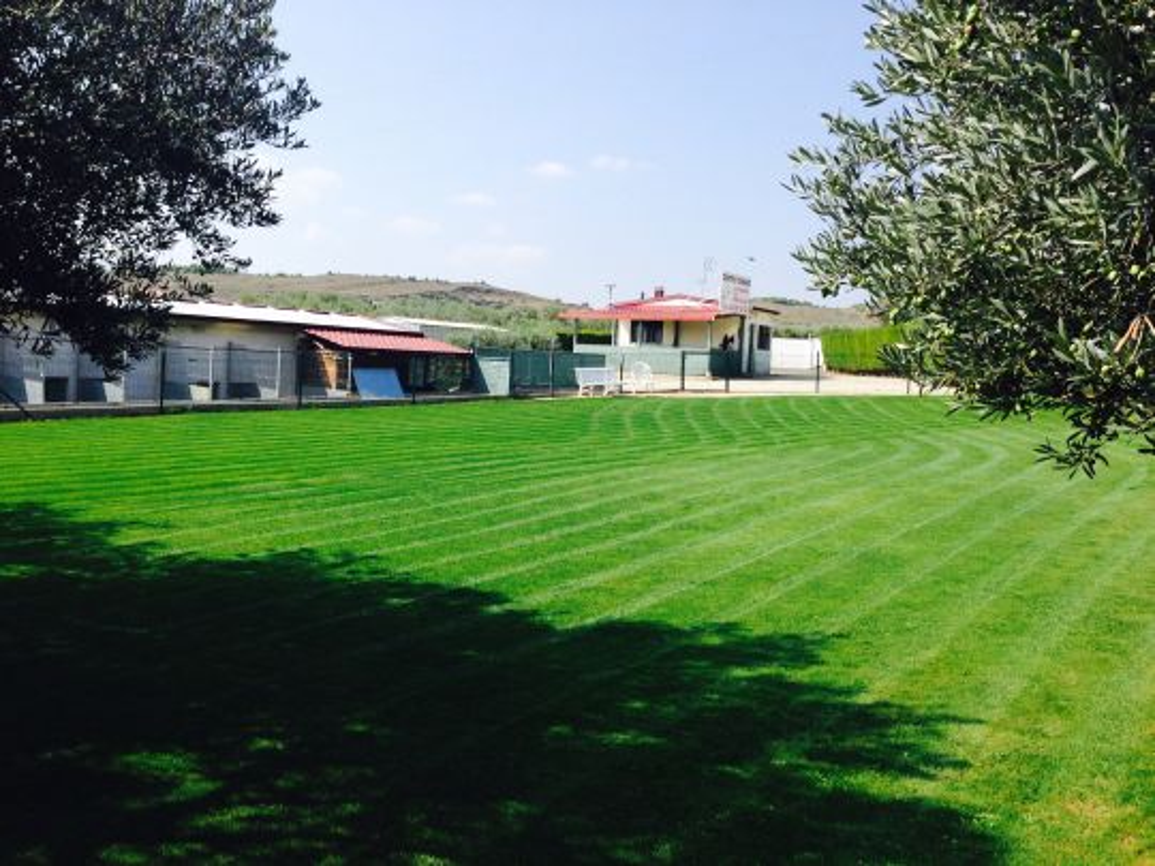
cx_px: 578
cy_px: 433
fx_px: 1101
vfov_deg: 42.9
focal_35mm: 33
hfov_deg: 55.4
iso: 50
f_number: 2.4
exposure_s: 1/1355
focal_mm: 4.12
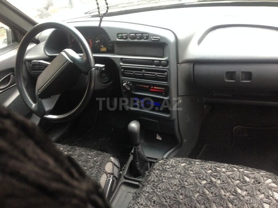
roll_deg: +7.5
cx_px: 139
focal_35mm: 33
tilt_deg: -29.1
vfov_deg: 42.9
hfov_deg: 55.4
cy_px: 104
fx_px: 265
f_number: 2.4
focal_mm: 4.12
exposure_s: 1/20
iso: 200
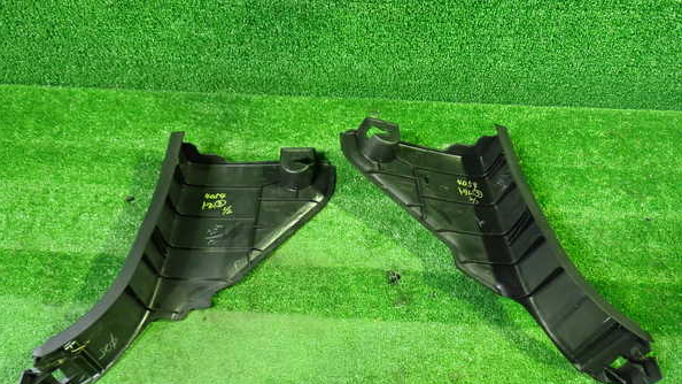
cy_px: 222
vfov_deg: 35.6
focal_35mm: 33
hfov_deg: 59.5
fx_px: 597
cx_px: 341
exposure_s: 1/30
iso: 640
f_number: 2.3
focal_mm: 5.4
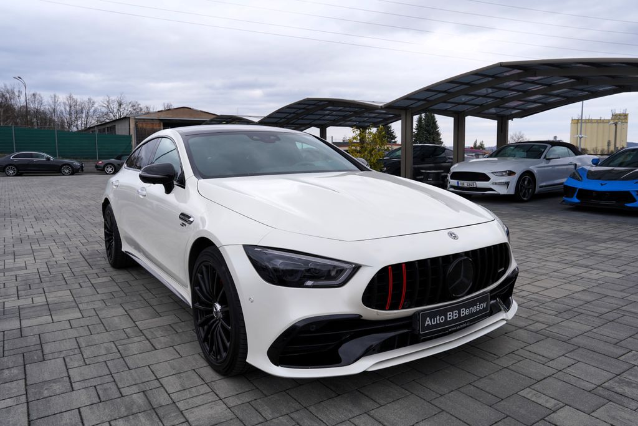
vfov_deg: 49.6
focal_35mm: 26
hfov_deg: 69.4
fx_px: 461
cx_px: 319
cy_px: 213
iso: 100
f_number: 7.1
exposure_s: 1/200
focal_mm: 26
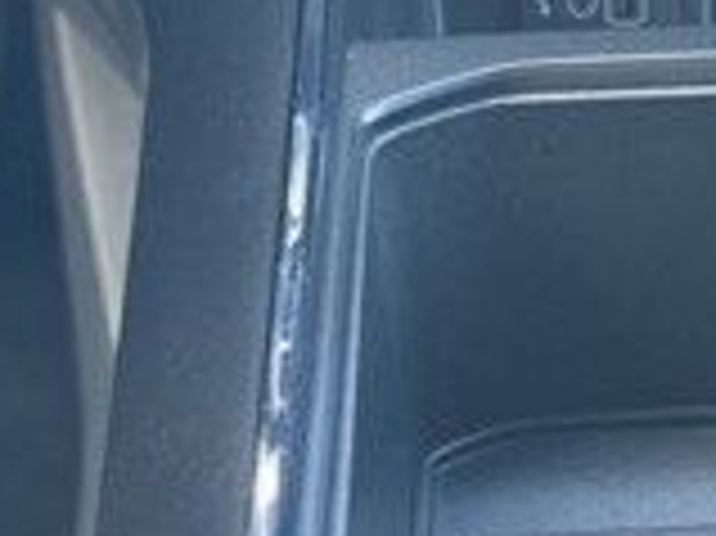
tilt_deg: -32.5
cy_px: -90
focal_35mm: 193
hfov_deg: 9.9
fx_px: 3989
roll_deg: -1.7
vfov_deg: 7.6
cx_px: 1103
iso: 400
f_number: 1.78
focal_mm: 6.76
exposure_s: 1/40
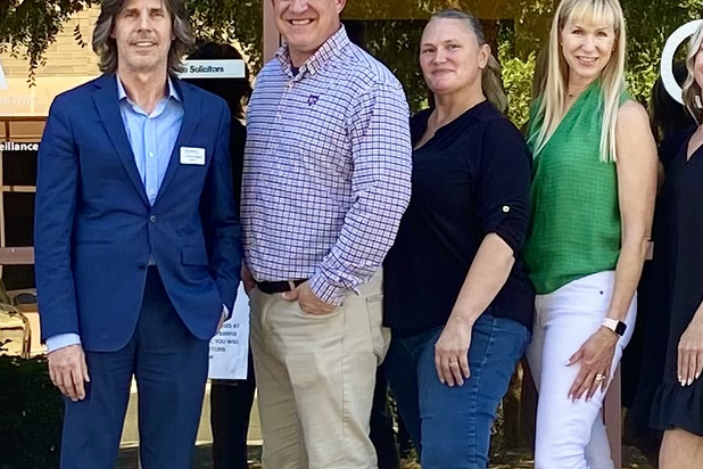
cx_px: 420
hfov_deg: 54.1
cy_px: 252
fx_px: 683
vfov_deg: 37.8
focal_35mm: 35
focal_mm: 4.25
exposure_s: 1/217
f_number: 1.8
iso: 32
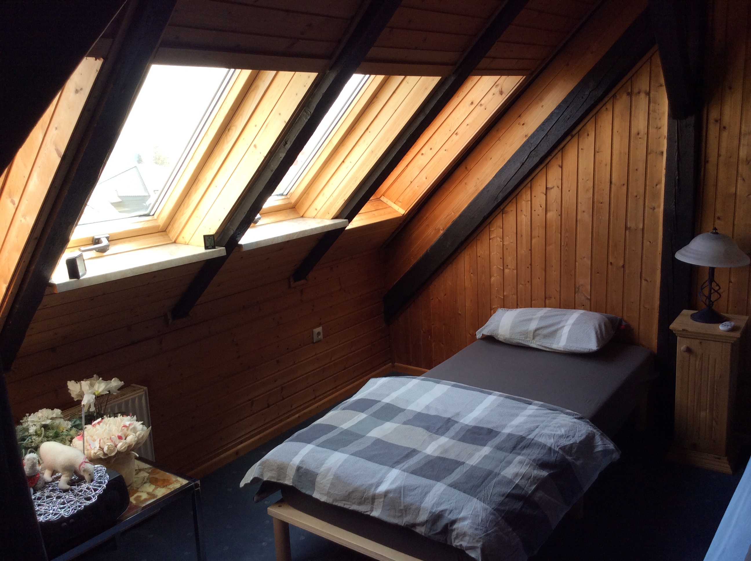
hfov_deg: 56.9
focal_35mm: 32
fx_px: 693
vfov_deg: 44.1
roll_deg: +3.4
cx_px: 376
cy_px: 280
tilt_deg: -14.9
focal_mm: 3.3
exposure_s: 1/115
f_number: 2.4
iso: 32
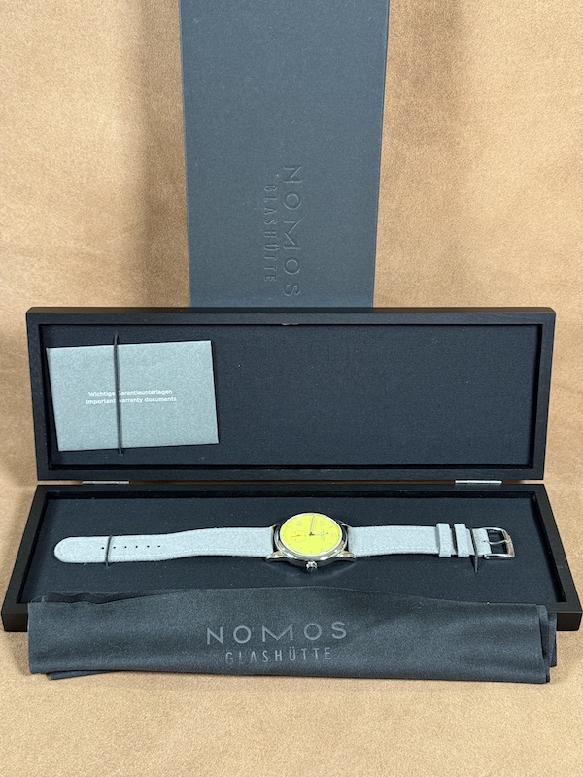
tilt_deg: -35.2
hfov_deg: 30.3
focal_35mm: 48
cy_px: 388
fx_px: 1078
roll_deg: -0.7
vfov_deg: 39.7
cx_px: 292
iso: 250
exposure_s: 1/40
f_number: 1.78
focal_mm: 6.76
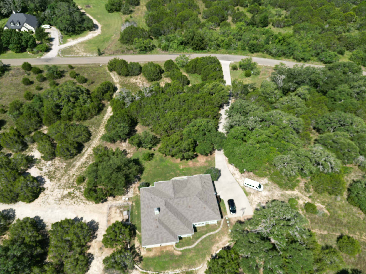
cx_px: 183
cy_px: 137
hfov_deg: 71.6
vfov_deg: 56.8
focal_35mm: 24
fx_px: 254
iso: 120
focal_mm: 6.72
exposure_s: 1/2500
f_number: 1.7
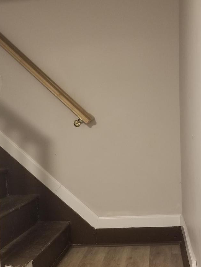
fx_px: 372
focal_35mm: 48
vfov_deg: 39.4
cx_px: 107
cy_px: 164
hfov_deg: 30.3
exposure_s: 1/15
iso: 200
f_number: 1.7
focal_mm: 4.25
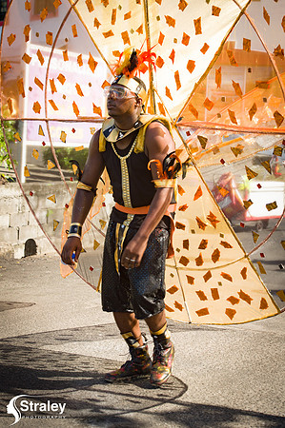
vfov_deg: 28.9
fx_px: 833
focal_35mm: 70
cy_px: 214
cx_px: 142
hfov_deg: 19.4
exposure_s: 1/200
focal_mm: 70
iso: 100
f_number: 8
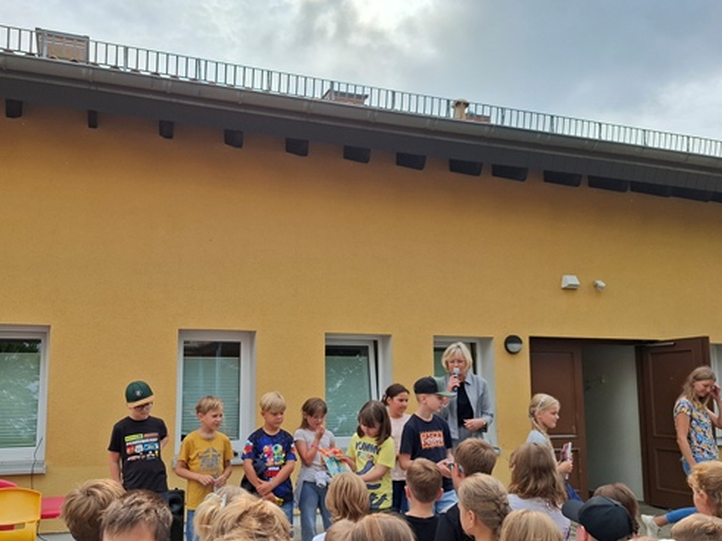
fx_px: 626
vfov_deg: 46.5
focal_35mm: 30
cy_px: 325
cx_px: 326
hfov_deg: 59.9
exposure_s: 1/1256
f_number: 1.8
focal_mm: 5.54
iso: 50
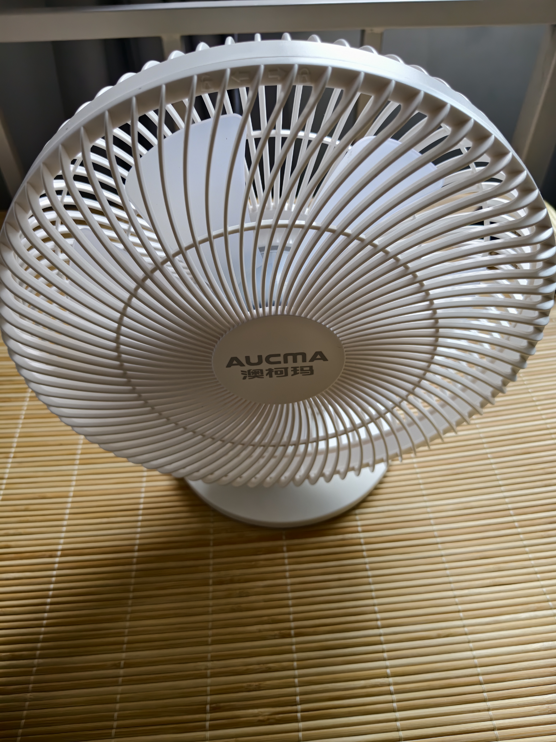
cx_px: 278
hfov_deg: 58.9
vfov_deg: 73.9
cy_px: 371
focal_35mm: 23
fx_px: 493
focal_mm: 5.56
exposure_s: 1/400
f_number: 1.88
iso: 235
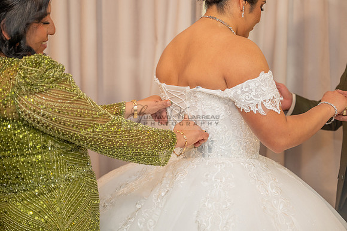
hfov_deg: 28.8
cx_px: 174
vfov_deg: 19.5
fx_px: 675
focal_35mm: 70
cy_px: 116
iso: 800
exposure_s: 1/160
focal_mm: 70
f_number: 2.8
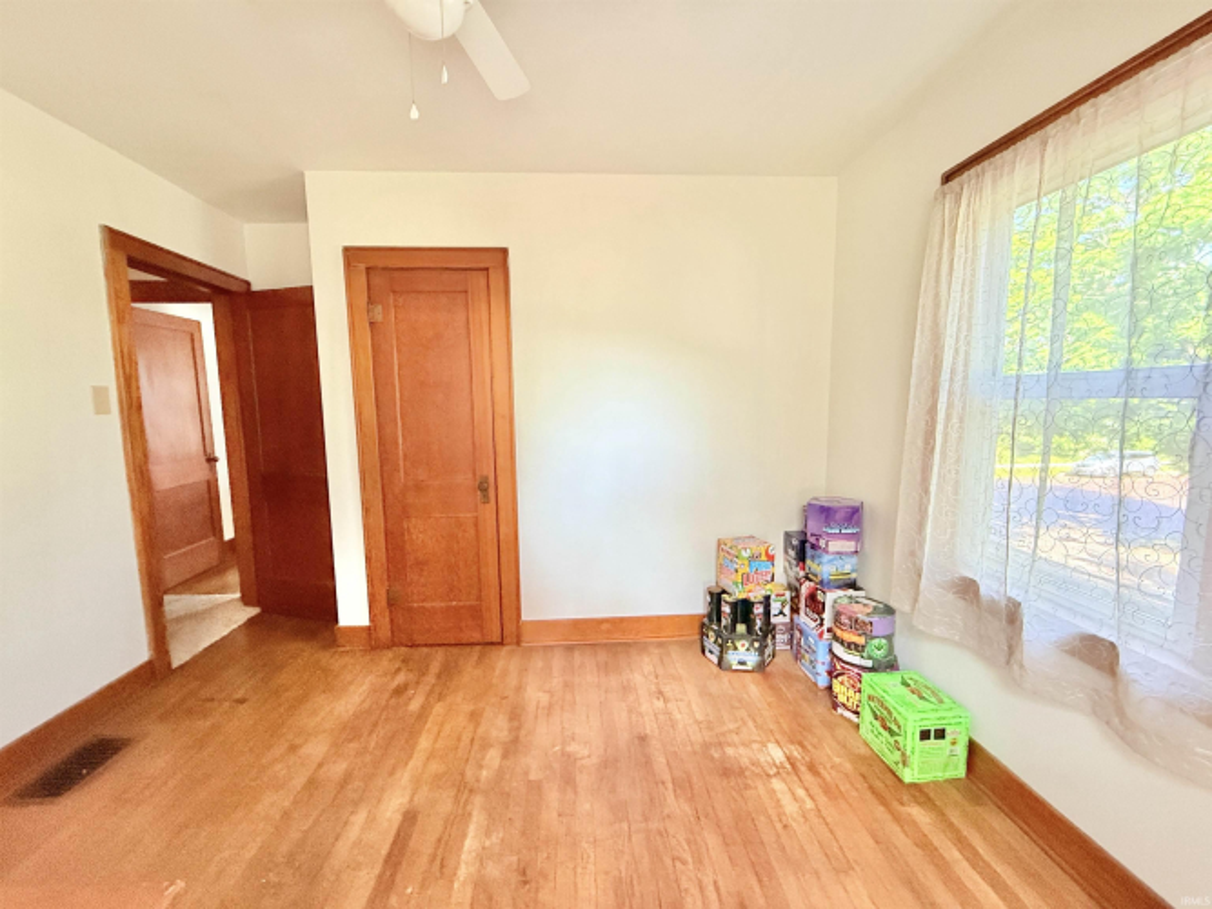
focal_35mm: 14
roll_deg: +0.6
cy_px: 454
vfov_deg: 85.7
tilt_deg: -5.8
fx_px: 490
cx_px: 606
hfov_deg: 102.1
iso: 400
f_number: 2.2
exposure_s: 1/60
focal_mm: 2.22
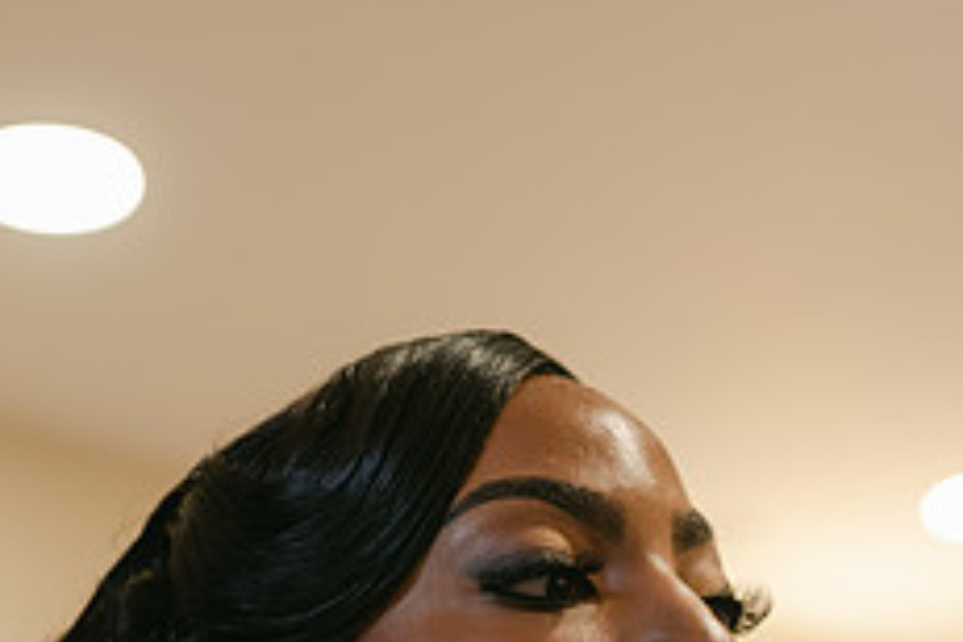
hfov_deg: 23.0
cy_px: 723
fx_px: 2354
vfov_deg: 15.1
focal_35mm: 88
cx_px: 650
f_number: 2
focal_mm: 35
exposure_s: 1/125
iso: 400
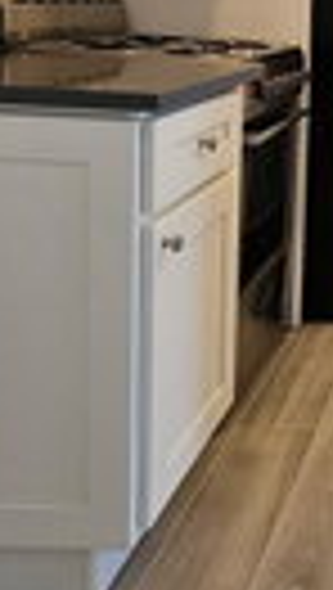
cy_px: 95
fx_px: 720
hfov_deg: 20.7
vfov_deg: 42.0
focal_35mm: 46
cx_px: 547
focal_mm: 2.2
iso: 100
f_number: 2.2
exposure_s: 1/60
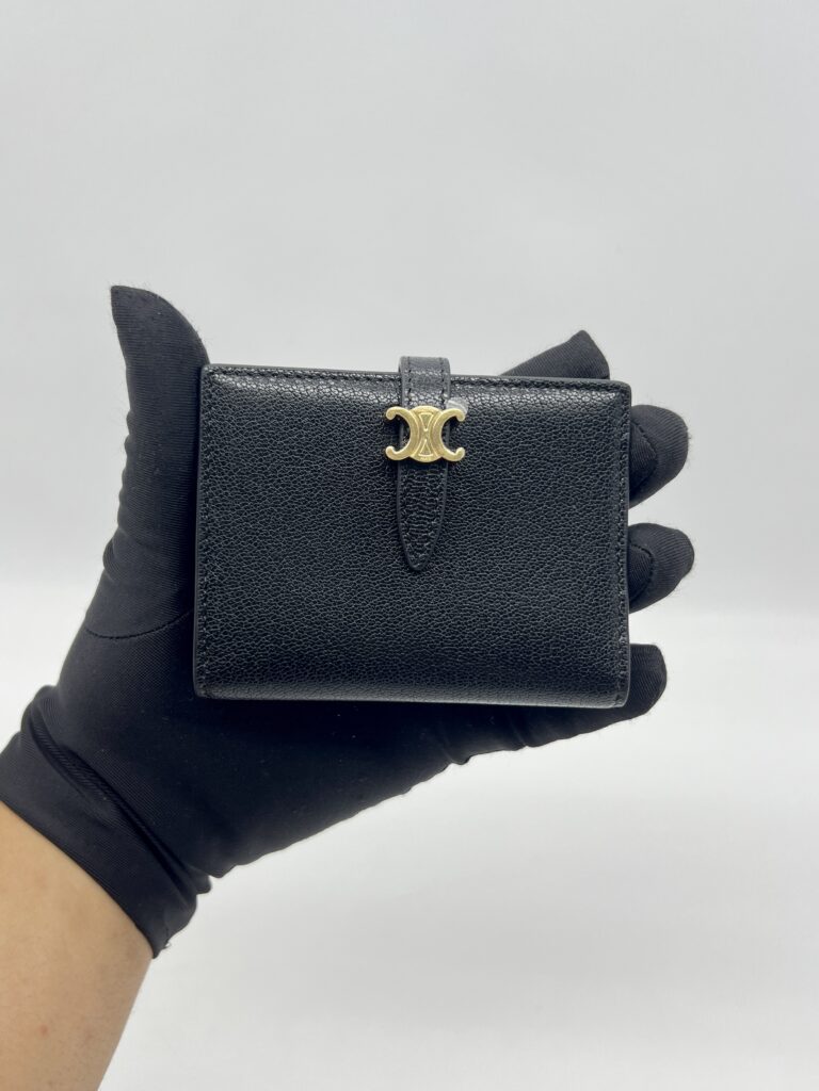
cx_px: 410
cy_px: 546
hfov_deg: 53.1
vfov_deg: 67.3
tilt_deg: -28.9
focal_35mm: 26
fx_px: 820
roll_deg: +0.3
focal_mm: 5.7
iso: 32
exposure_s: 1/100
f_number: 1.5
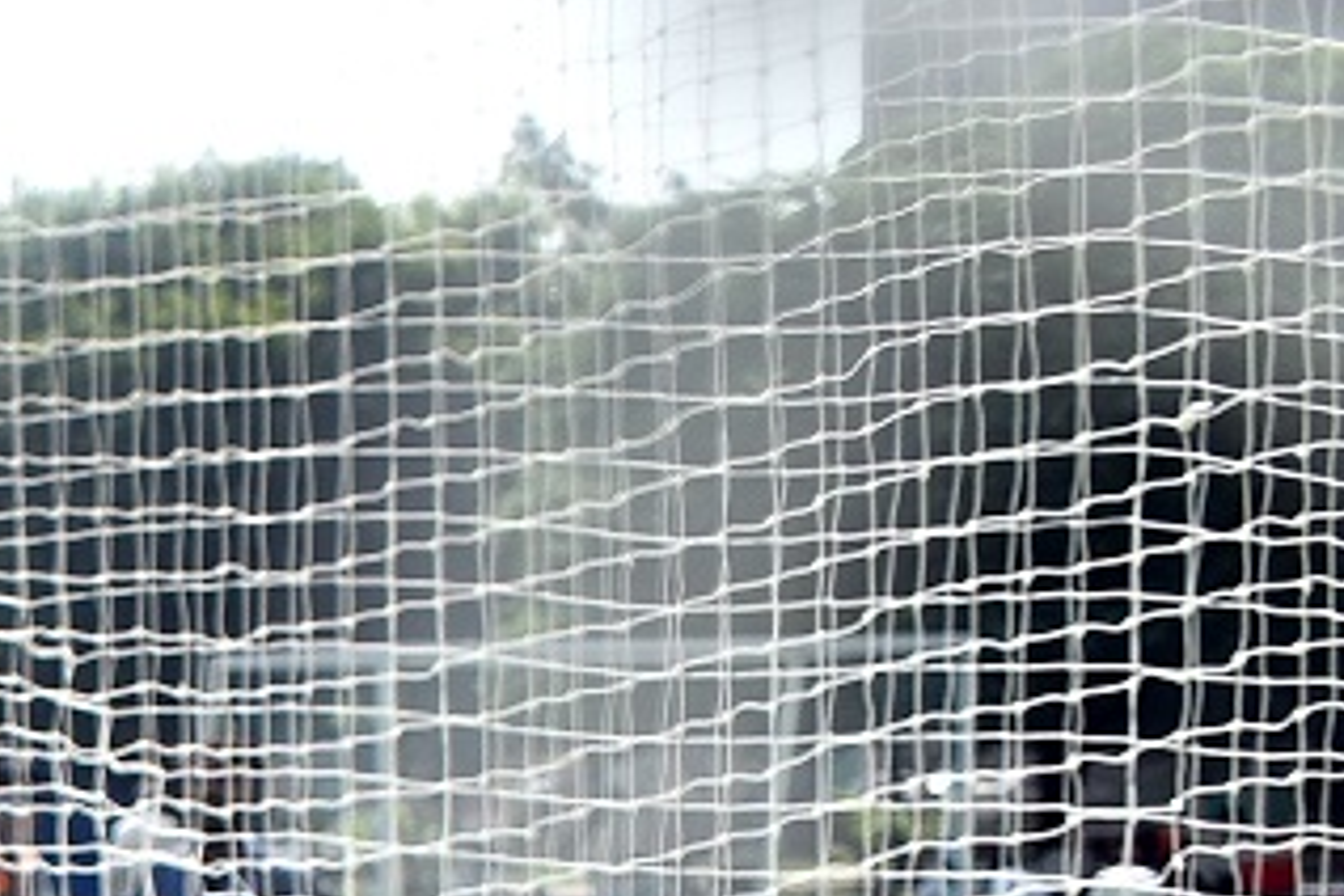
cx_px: -1826
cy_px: 2079
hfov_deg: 10.8
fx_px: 6085
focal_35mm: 163
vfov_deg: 7.9
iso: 100
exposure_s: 1/800
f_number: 4
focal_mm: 18
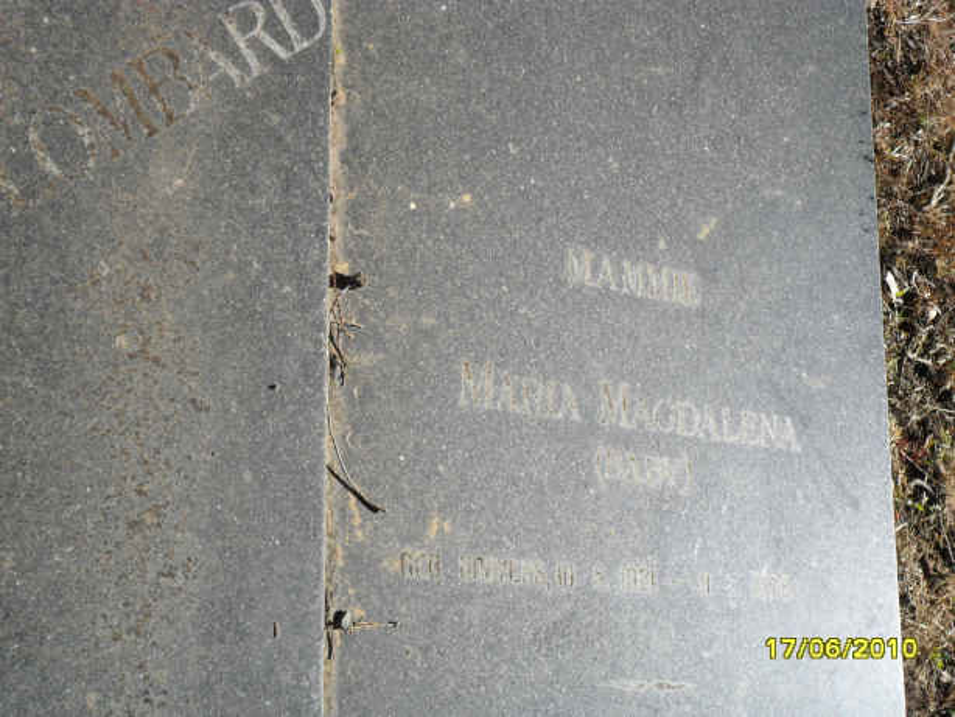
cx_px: 478
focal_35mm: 63
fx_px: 1739
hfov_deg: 30.7
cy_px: 358
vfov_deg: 23.3
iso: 100
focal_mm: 11.2
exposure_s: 1/250
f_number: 5.6
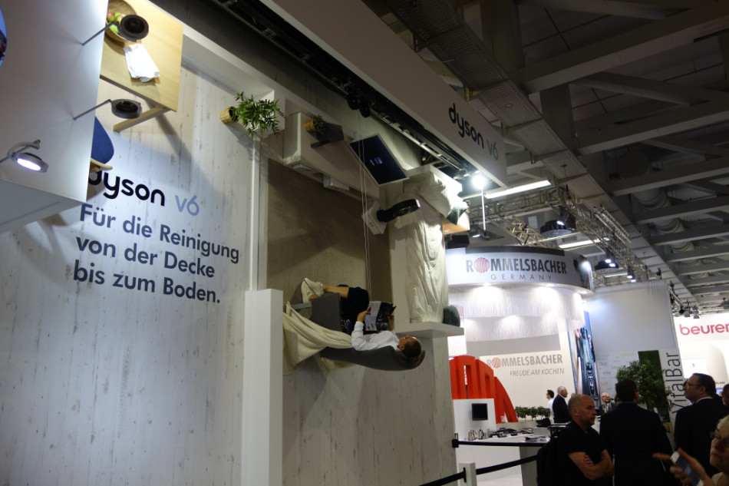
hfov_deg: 65.5
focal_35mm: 28
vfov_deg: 46.4
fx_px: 567
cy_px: 243
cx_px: 364
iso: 125
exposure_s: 1/160
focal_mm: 10.4
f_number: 1.8
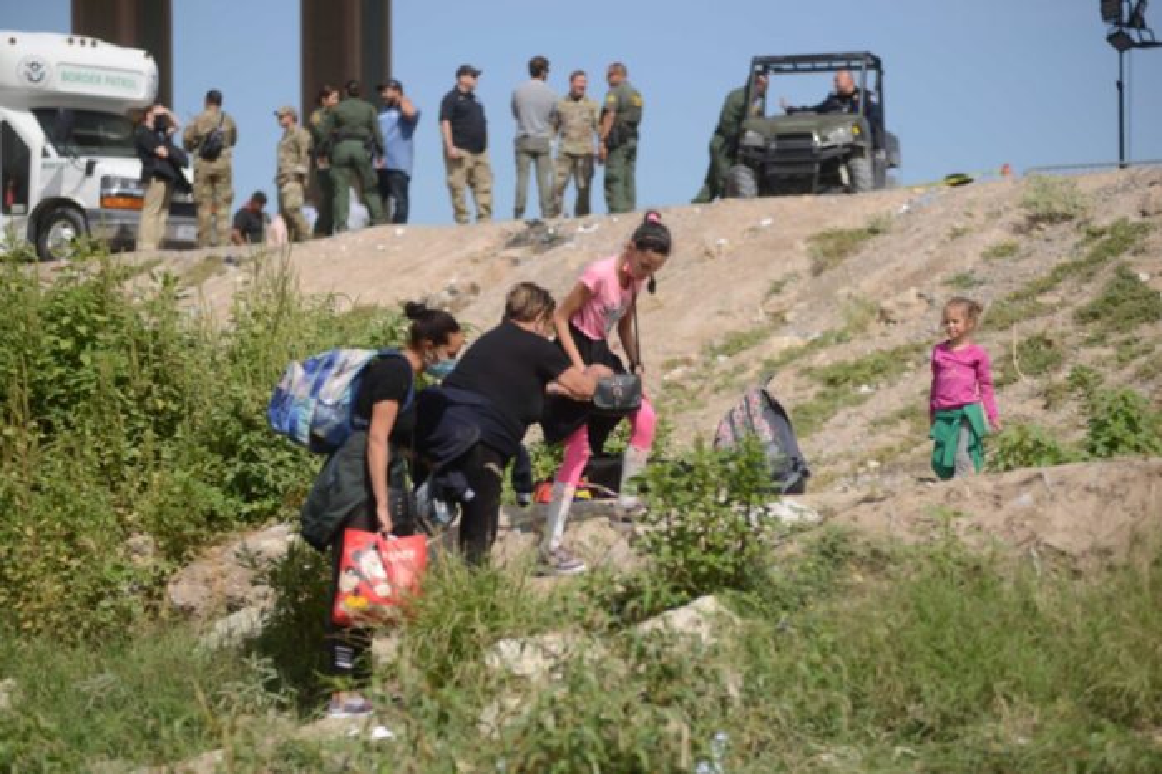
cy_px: 387
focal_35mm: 145
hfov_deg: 14.2
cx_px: 581
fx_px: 4678
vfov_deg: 9.5
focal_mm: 145
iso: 250
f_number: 3.5
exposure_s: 1/5000
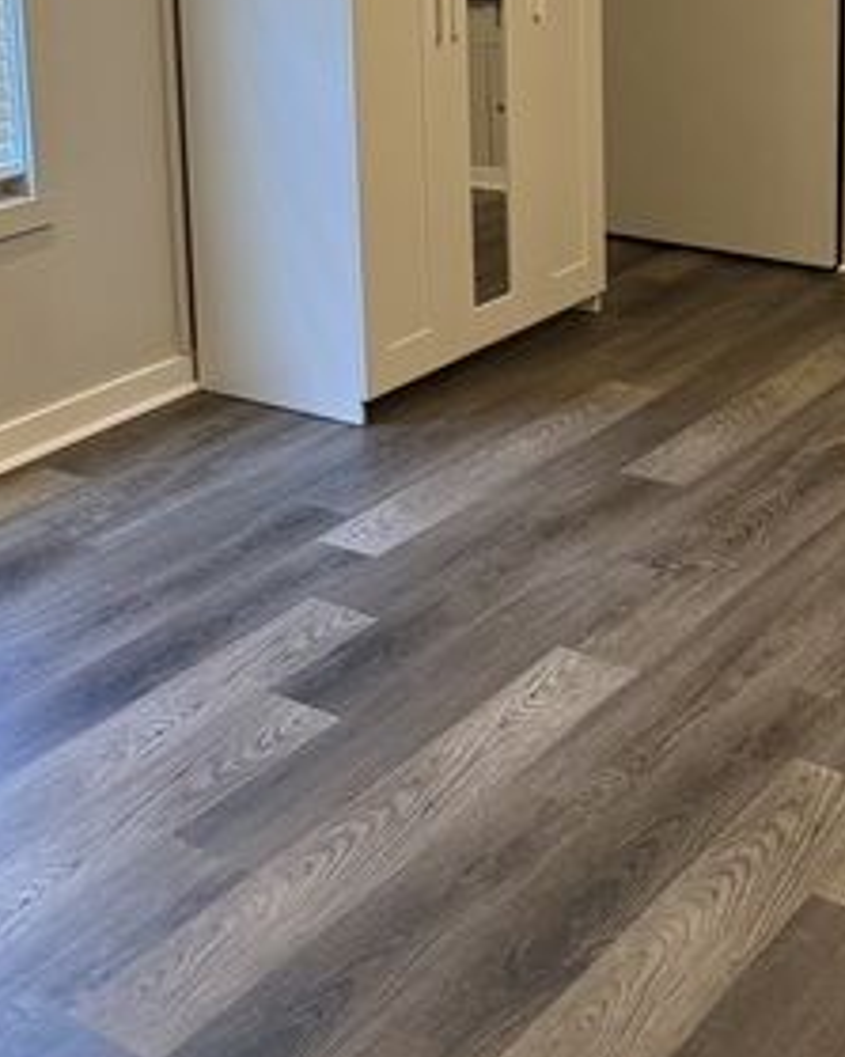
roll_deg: +4.7
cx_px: -8
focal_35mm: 56
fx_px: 1752
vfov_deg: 32.0
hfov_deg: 25.7
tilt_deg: -10.6
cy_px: 112
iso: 320
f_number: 1.78
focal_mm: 6.76
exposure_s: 1/60
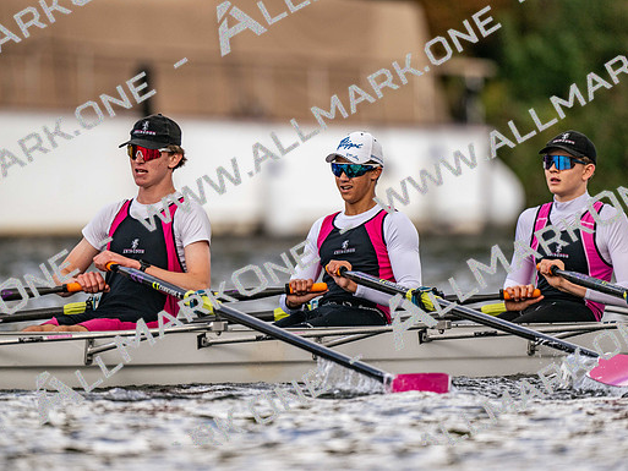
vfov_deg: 2.3
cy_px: 236
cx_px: 284
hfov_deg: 3.0
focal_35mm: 653
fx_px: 11849
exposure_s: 1/2500
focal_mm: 600
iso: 450
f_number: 4
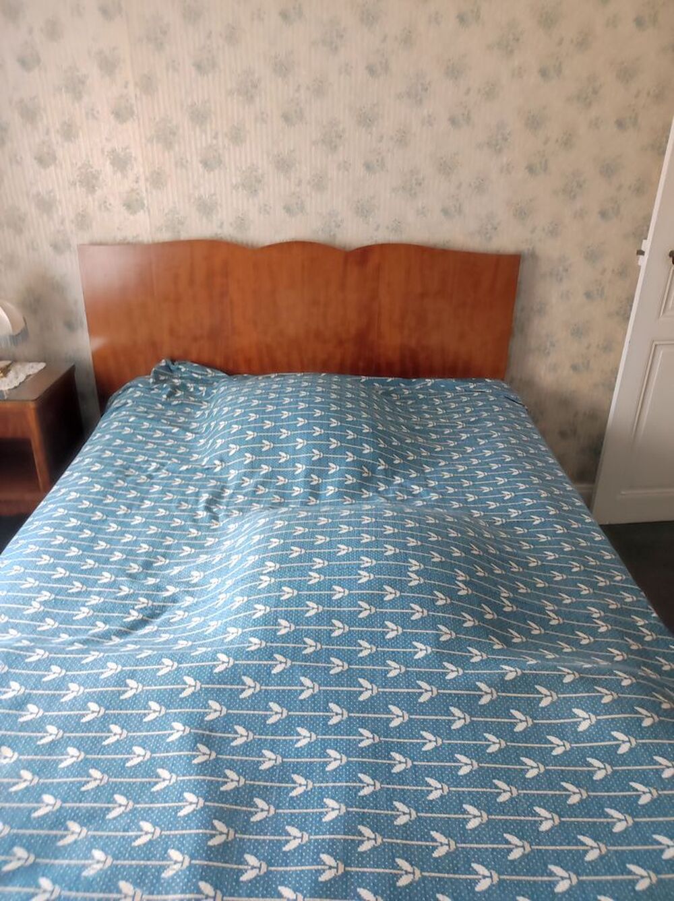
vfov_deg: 69.4
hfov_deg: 54.8
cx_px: 337
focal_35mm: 25
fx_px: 650
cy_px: 450
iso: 1166
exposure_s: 1/33
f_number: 1.79
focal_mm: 4.7
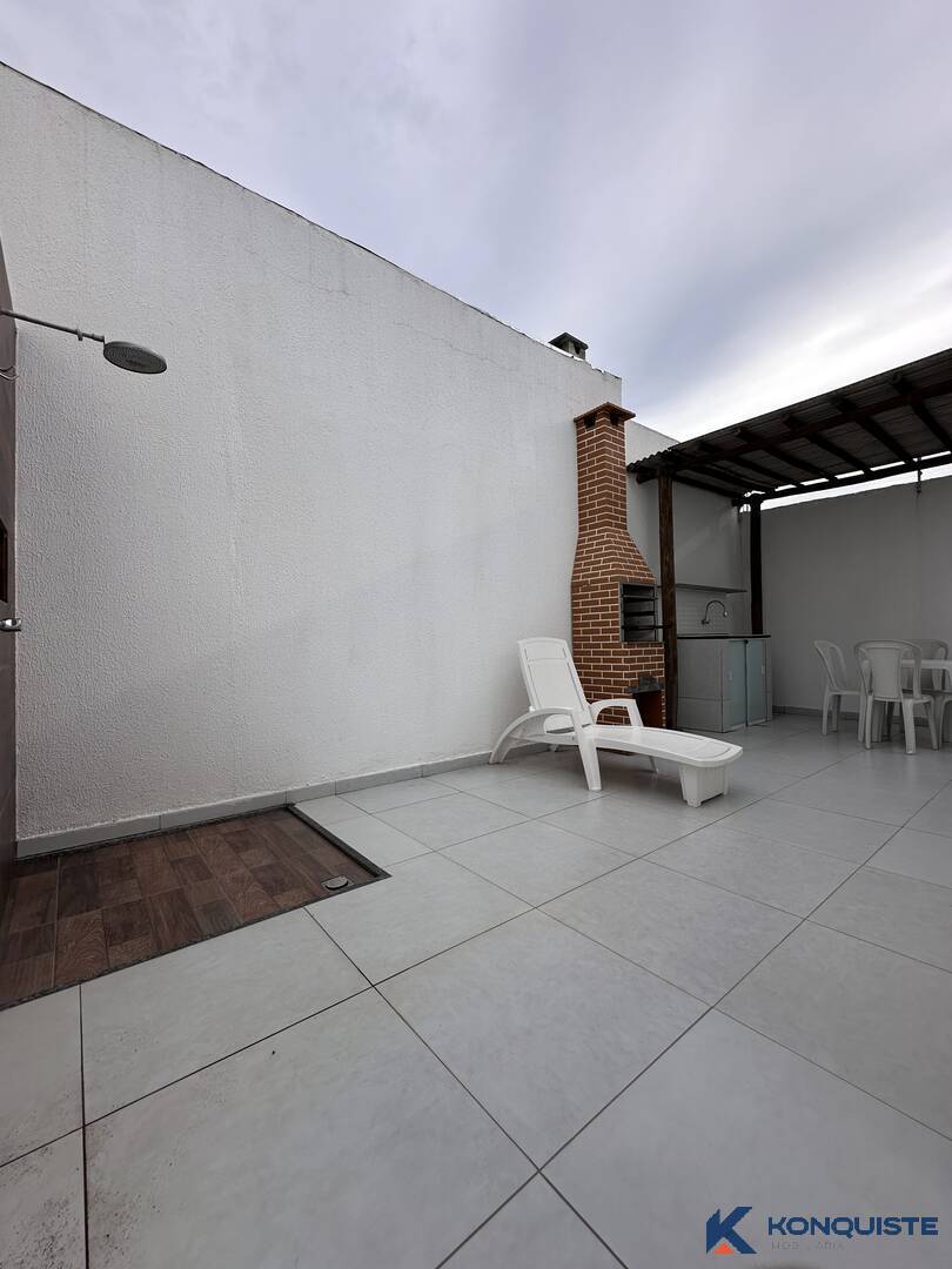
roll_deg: -0.5
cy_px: 634
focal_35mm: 14
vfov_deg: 102.1
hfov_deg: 85.7
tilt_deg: +0.9
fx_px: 513
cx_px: 476
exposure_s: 1/1182
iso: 50
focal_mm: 2.22
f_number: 2.2
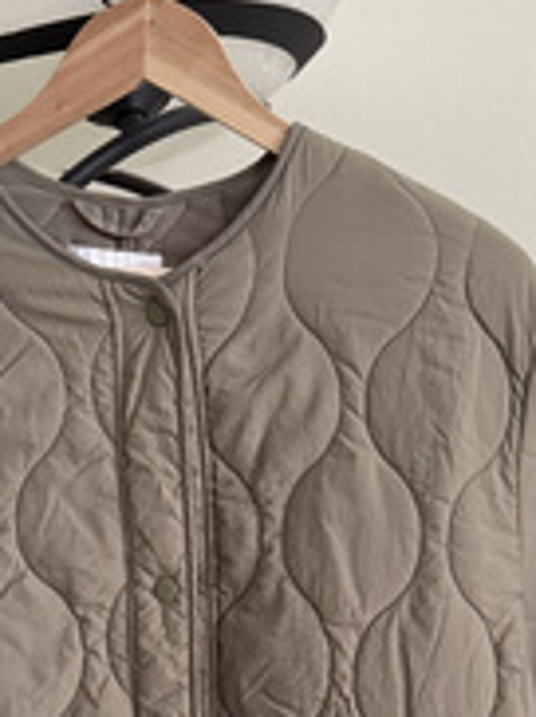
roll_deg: +1.1
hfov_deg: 22.2
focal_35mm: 66
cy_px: 654
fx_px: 1366
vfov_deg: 28.2
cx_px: 254
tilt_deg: -5.5
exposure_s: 1/50
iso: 800
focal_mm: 6.76
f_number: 1.78
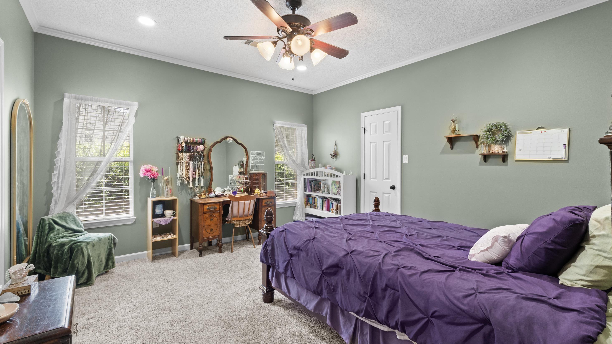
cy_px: 158
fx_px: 260
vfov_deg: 67.0
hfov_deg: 99.4
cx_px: 307
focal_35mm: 16
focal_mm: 10
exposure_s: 1/1.67
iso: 320
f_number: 8
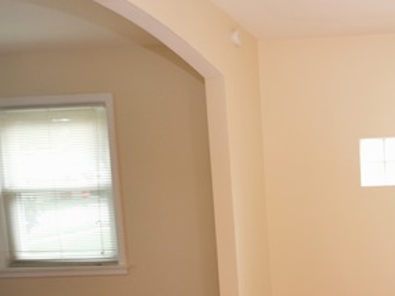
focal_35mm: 32
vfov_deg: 43.6
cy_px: 193
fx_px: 365
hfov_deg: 46.9
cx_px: 399
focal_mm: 10
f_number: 4
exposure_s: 1/60
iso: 400
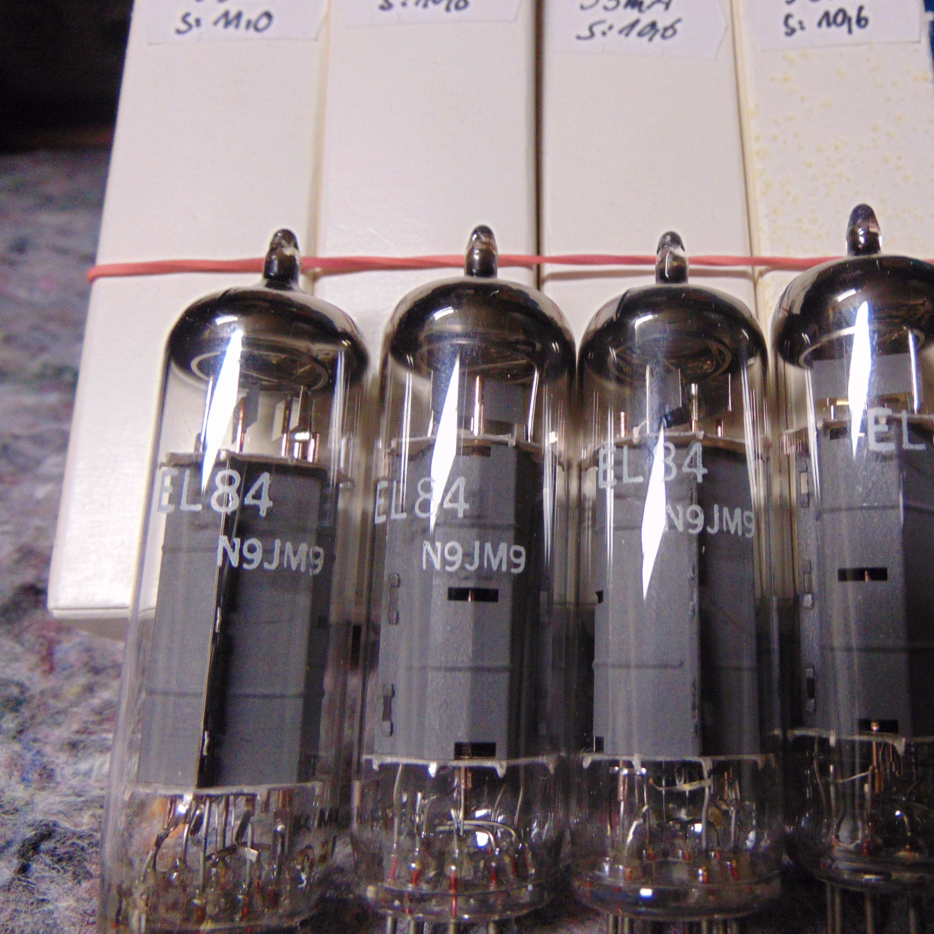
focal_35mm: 30
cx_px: 607
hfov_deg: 53.2
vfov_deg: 54.0
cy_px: 468
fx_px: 916
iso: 250
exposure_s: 1/30
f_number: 3
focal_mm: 4.5
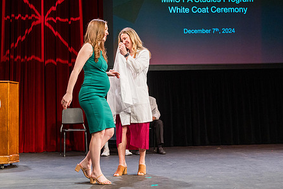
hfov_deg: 40.2
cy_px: 89
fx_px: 385
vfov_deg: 27.5
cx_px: 122
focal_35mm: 49
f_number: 3.5
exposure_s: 1/320
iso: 1250
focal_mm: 37.3
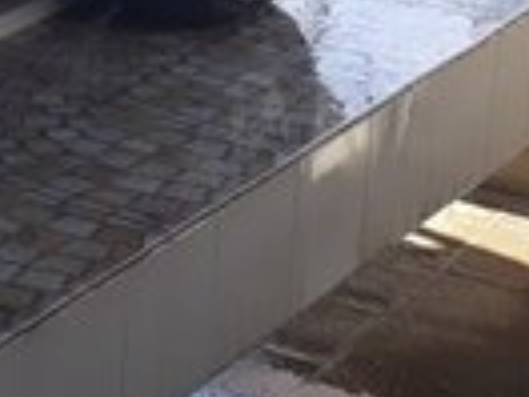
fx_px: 2063
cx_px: -729
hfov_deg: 11.9
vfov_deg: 10.6
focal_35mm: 135
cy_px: -186
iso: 40
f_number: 1.9
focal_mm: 3.6
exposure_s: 1/320
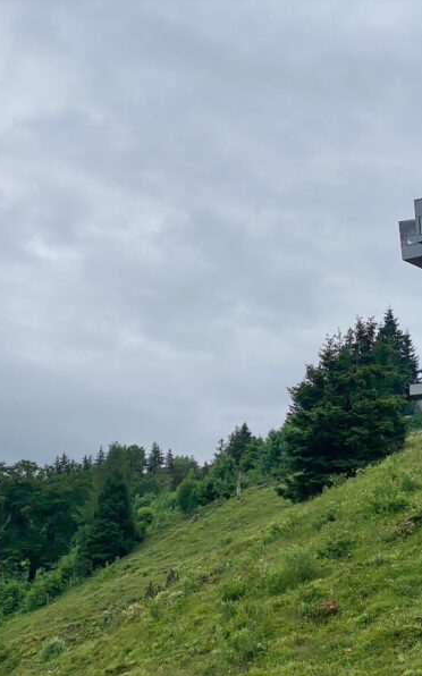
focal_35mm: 74
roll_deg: -1.5
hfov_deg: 17.6
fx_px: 1363
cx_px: 267
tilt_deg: +11.6
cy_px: 337
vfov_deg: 27.9
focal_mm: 6
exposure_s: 1/813
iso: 20
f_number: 2
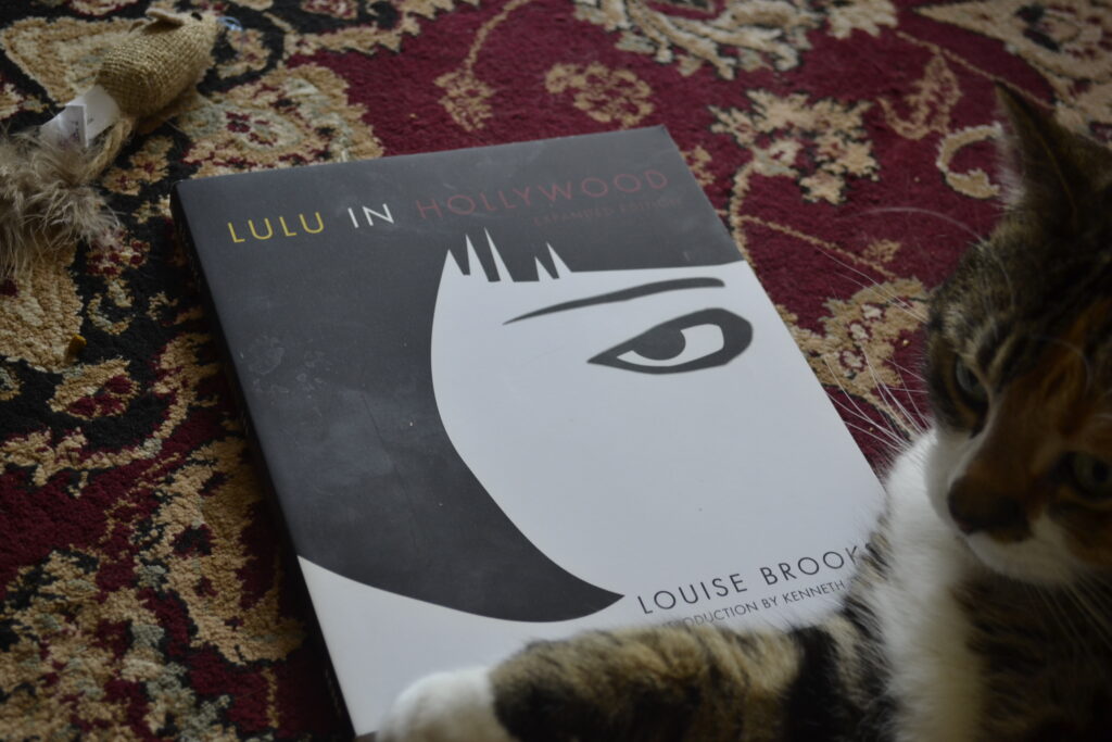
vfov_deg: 25.1
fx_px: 1668
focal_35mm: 54
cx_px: 556
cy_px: 371
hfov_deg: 36.9
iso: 400
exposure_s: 1/15
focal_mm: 36
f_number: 5
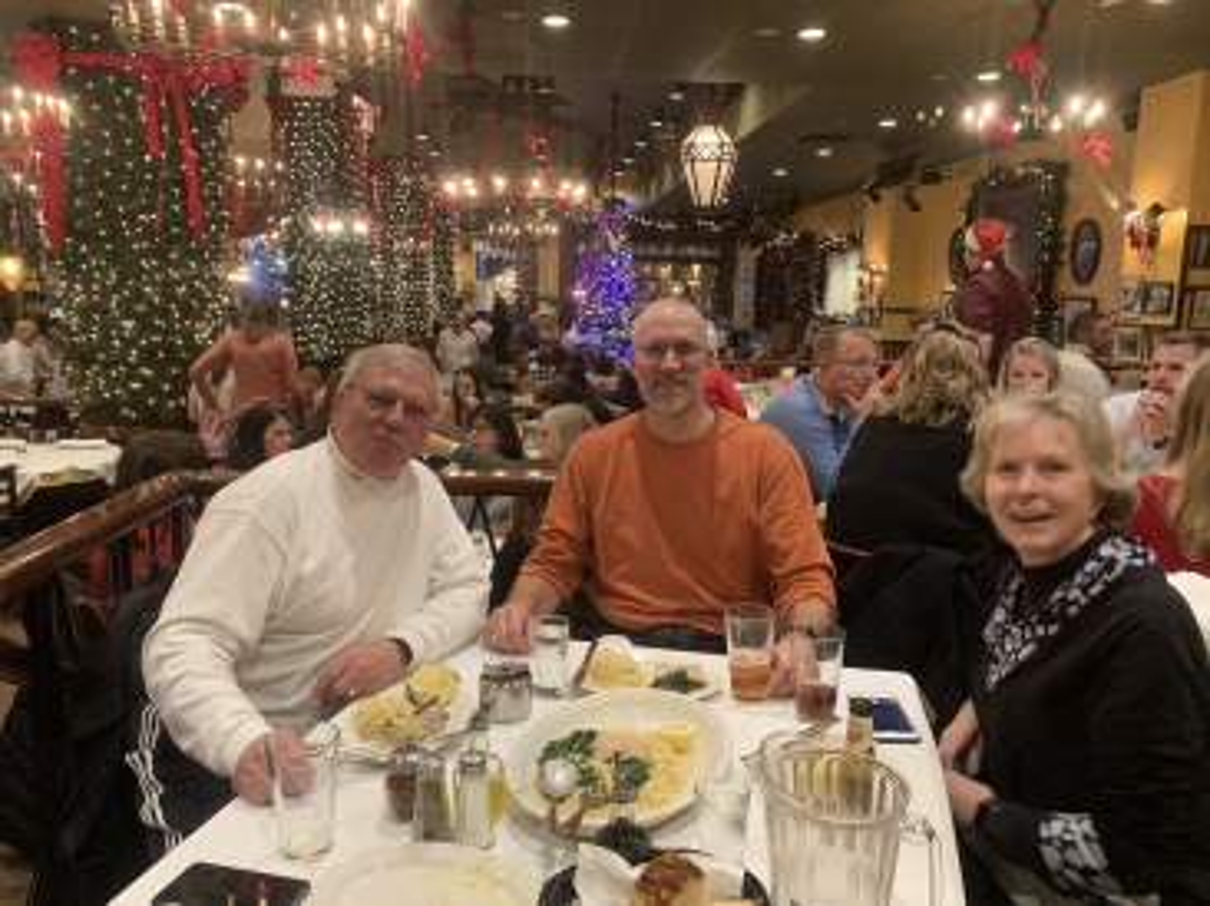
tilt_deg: -8.9
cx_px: 605
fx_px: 908
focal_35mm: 26
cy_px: 453
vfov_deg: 53.0
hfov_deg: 67.3
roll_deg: -0.8
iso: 400
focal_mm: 4.25
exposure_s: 1/30
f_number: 1.8
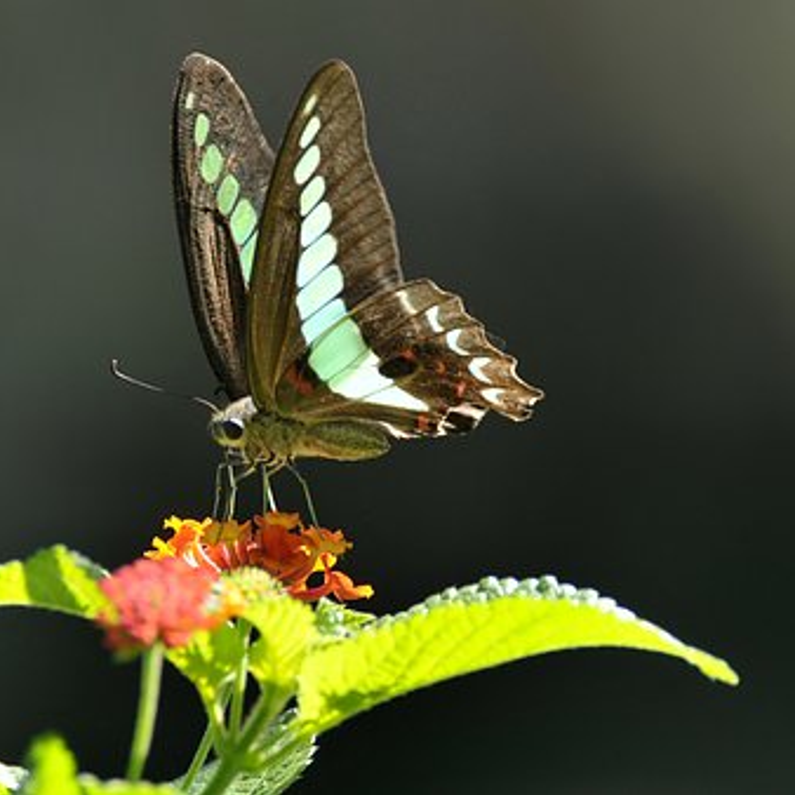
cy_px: 398
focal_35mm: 1351
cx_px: 245
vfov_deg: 1.3
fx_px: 35104
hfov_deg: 1.3
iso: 400
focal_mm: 700
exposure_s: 1/400
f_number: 5.6
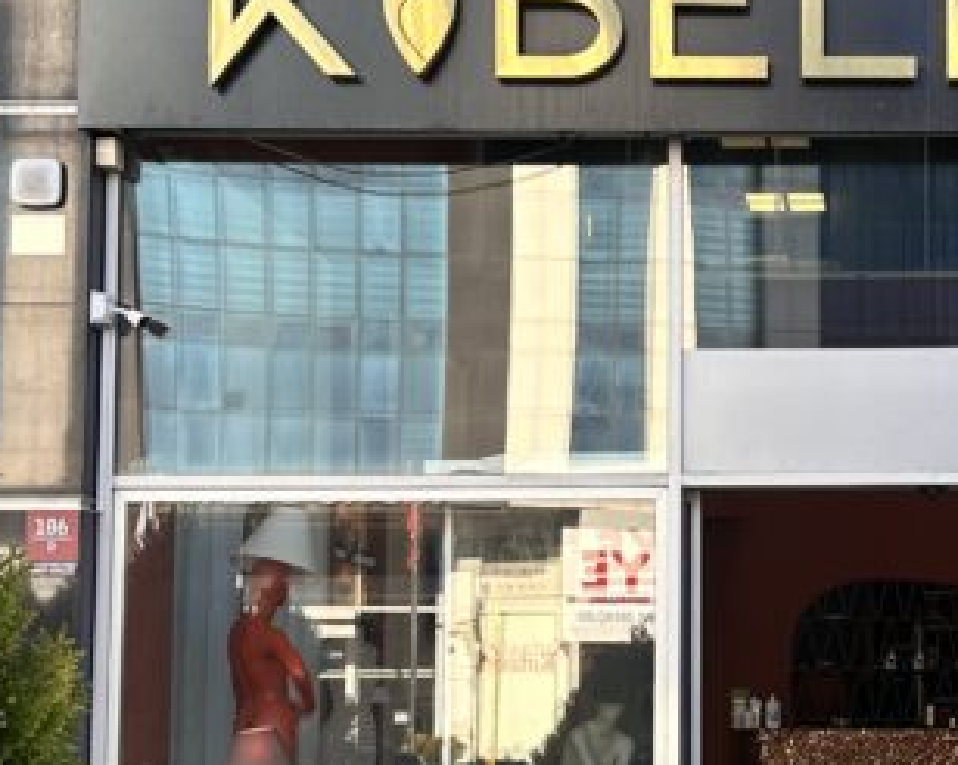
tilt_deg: +5.8
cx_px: 899
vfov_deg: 19.6
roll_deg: -0.5
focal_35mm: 78
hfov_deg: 23.7
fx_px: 2210
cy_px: 510
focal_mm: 6.86
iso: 80
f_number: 1.78
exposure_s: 1/587
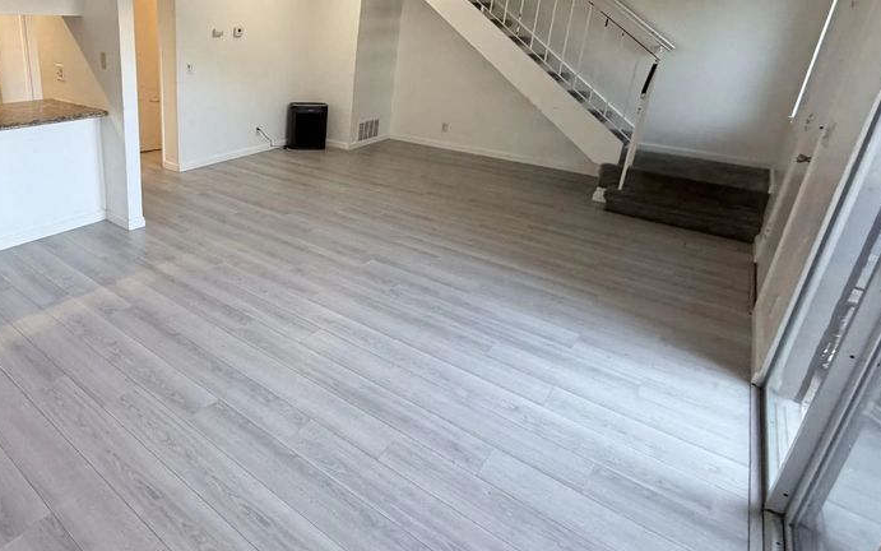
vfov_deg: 54.2
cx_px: 247
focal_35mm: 22
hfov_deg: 75.3
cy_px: 194
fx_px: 528
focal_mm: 2.22
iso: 250
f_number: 2.2
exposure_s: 1/120
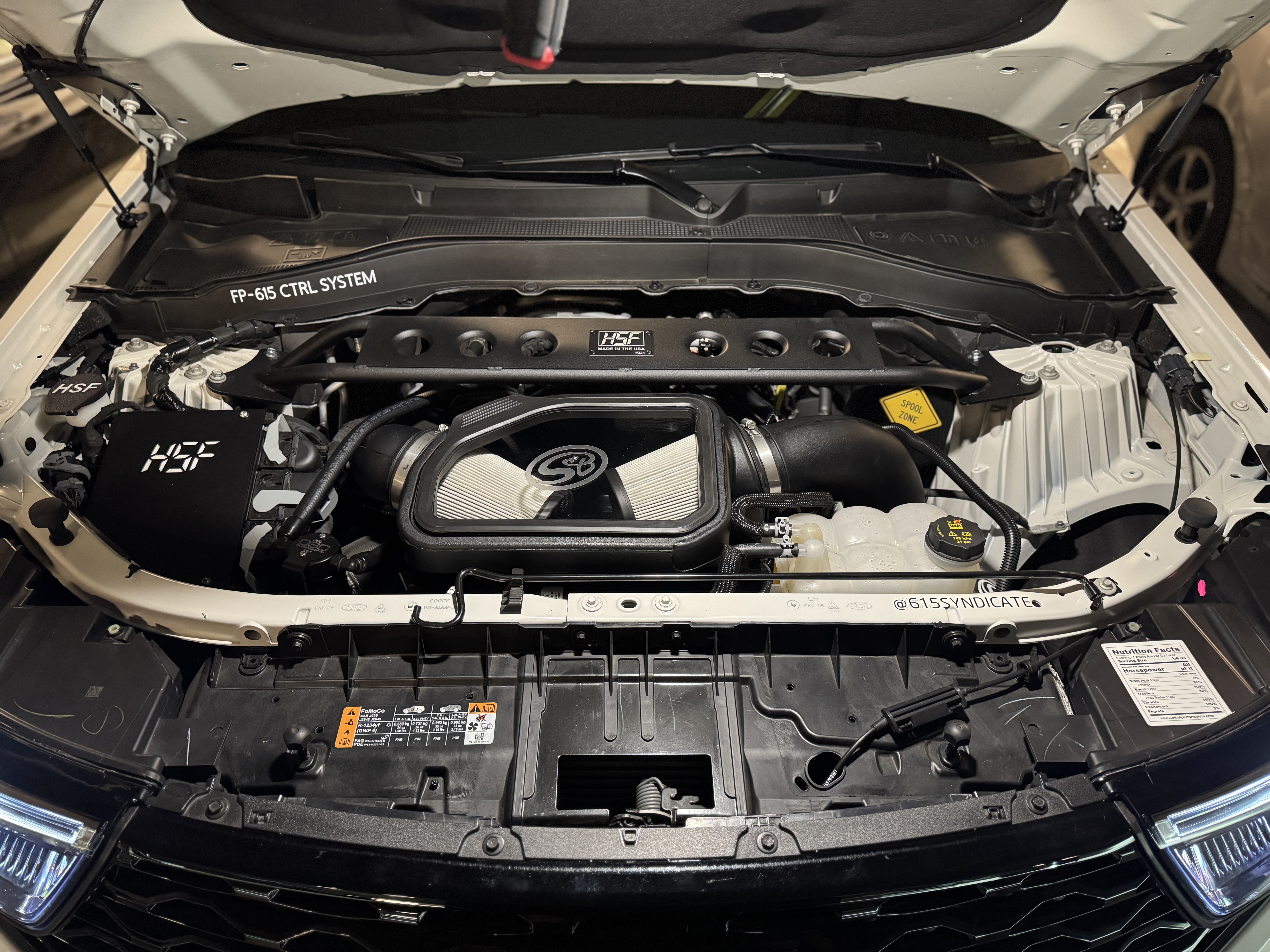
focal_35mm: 24
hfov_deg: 71.6
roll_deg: -1.0
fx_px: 881
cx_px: 635
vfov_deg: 56.8
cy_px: 476
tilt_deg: -39.9
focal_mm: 6.76
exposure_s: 1/46
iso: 800
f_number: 1.78
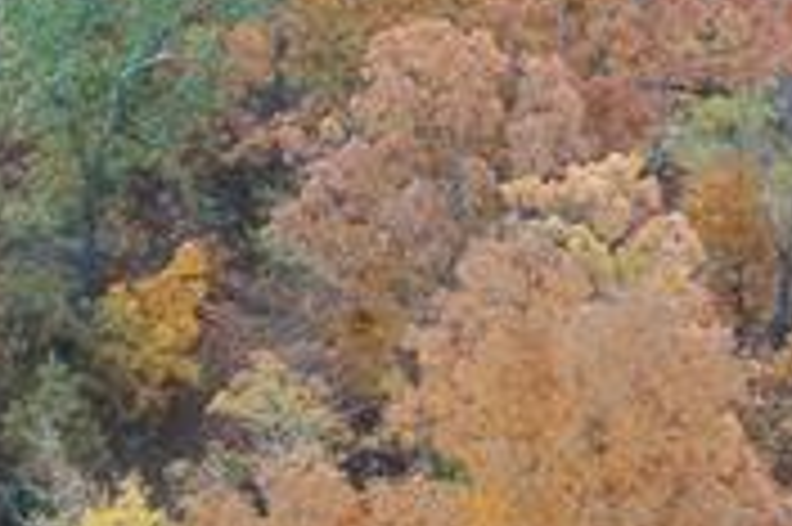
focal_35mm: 163
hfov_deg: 11.9
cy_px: -117
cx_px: -522
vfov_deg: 8.3
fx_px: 3583
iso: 100
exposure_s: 1/50
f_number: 3.2
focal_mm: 10.26
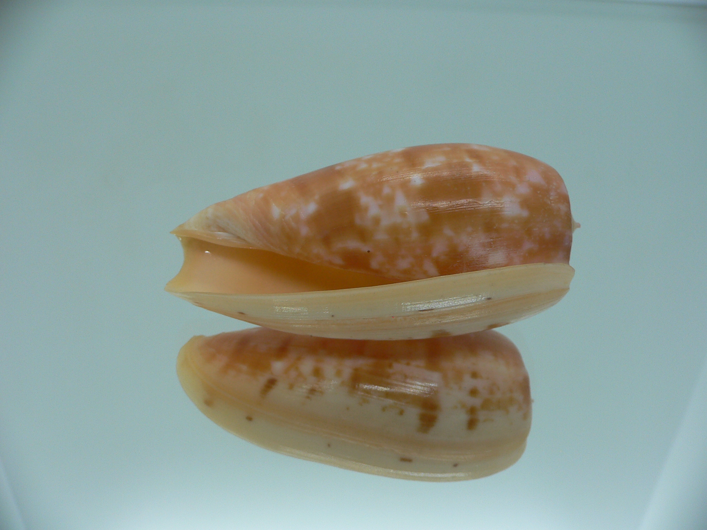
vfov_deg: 40.7
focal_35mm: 35
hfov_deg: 52.6
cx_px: 354
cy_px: 265
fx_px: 715
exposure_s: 1/60
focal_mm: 4.6
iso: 80
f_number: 2.8
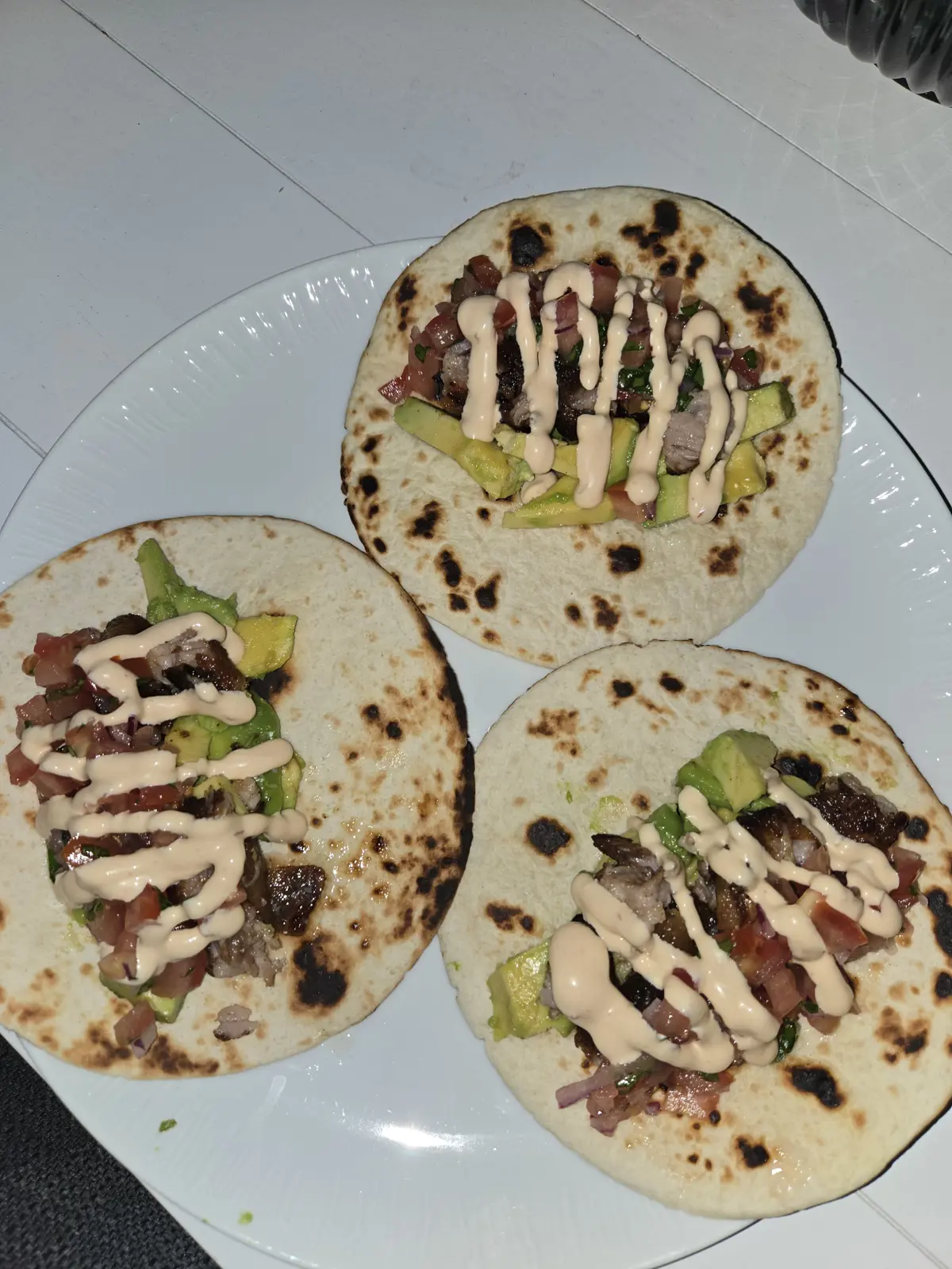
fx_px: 843
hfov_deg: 58.9
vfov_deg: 73.9
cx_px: 476
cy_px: 634
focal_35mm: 23
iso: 25
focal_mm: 5.4
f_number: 1.8
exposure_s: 1/123
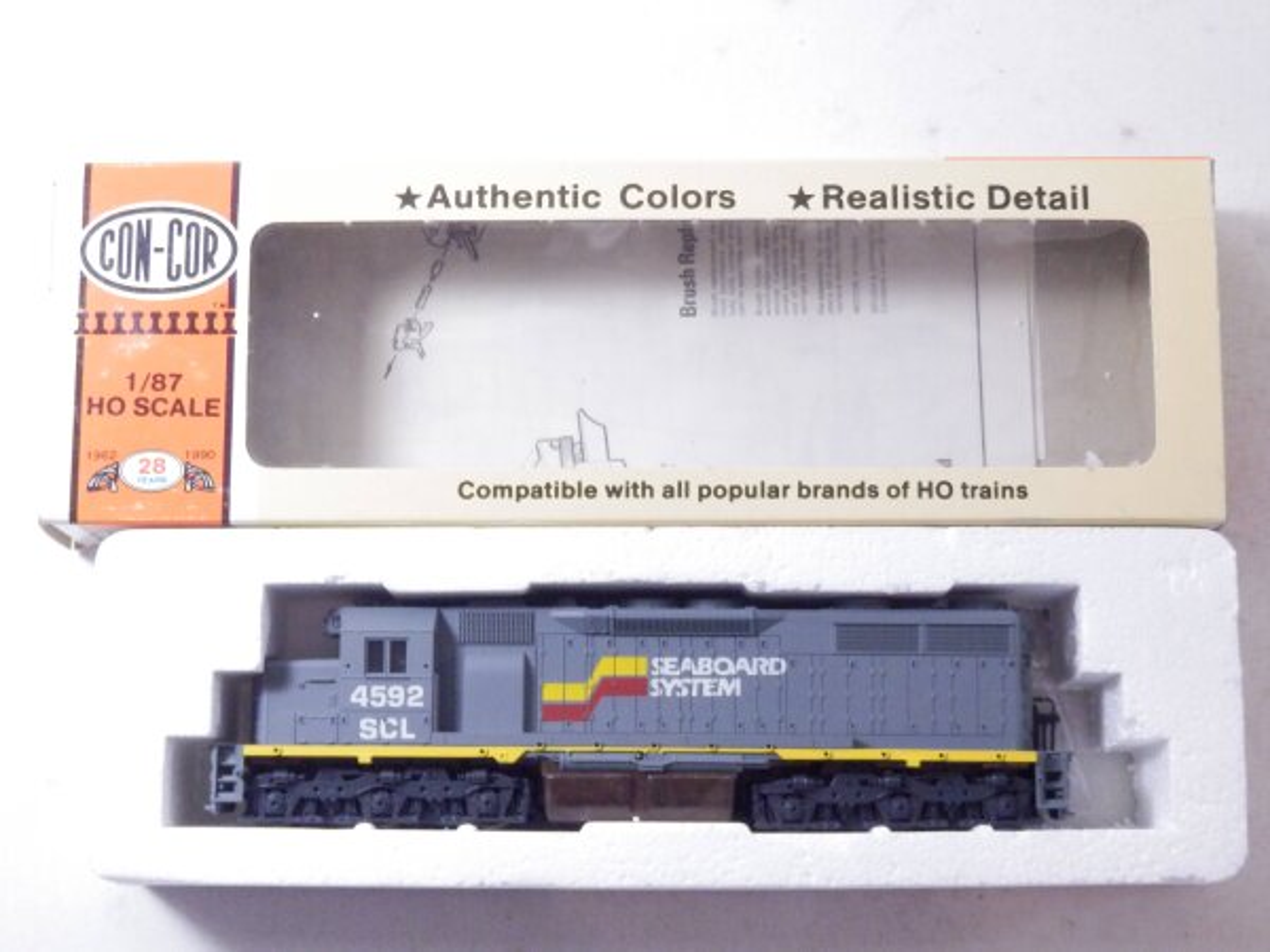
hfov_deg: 29.4
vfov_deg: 22.3
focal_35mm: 66
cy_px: 476
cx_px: 635
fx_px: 2421
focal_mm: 11.9
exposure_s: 1/160
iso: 1000
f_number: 4.4
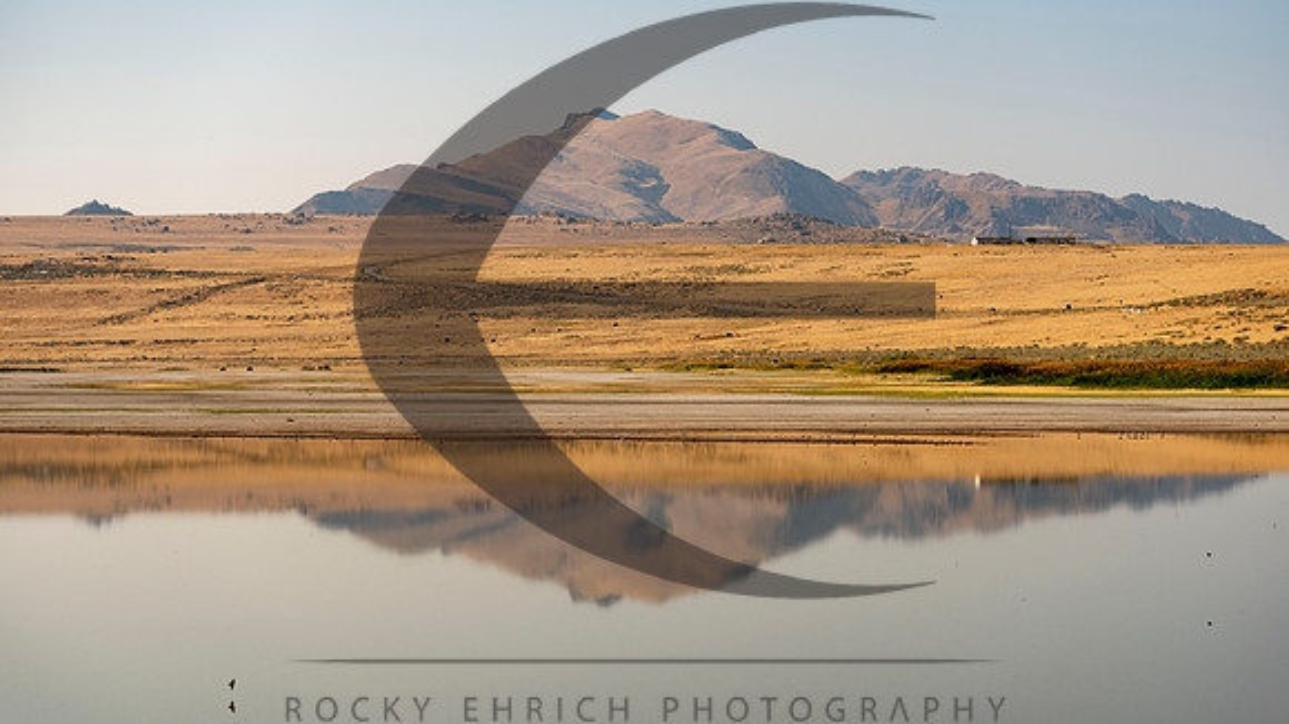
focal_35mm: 110
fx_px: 3768
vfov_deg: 11.0
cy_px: 316
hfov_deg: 19.4
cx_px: 644
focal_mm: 105
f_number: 4
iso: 100
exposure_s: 1/1250
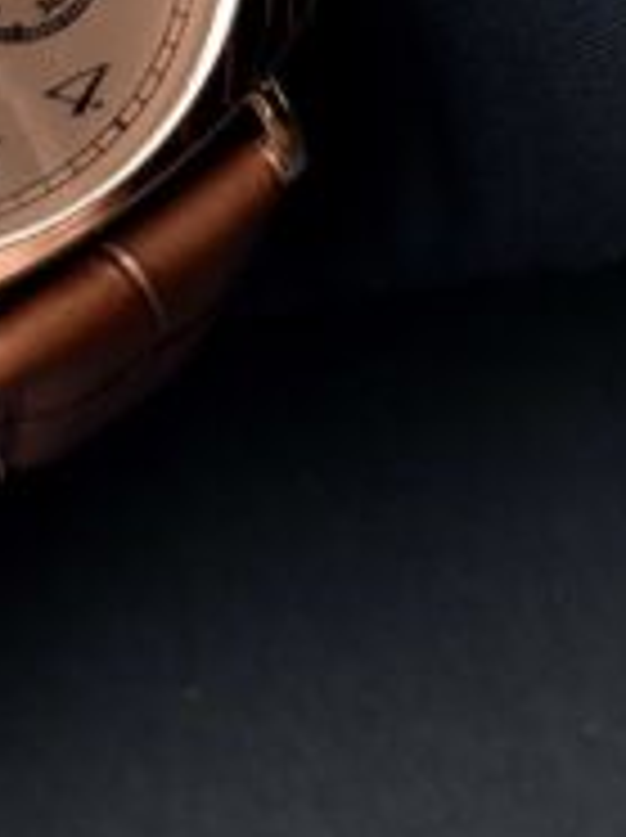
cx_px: -149
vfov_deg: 13.2
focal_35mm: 148
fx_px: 3577
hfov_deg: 9.8
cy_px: 92
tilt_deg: -80.9
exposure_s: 1/185
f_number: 1.78
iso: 50
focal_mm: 6.76
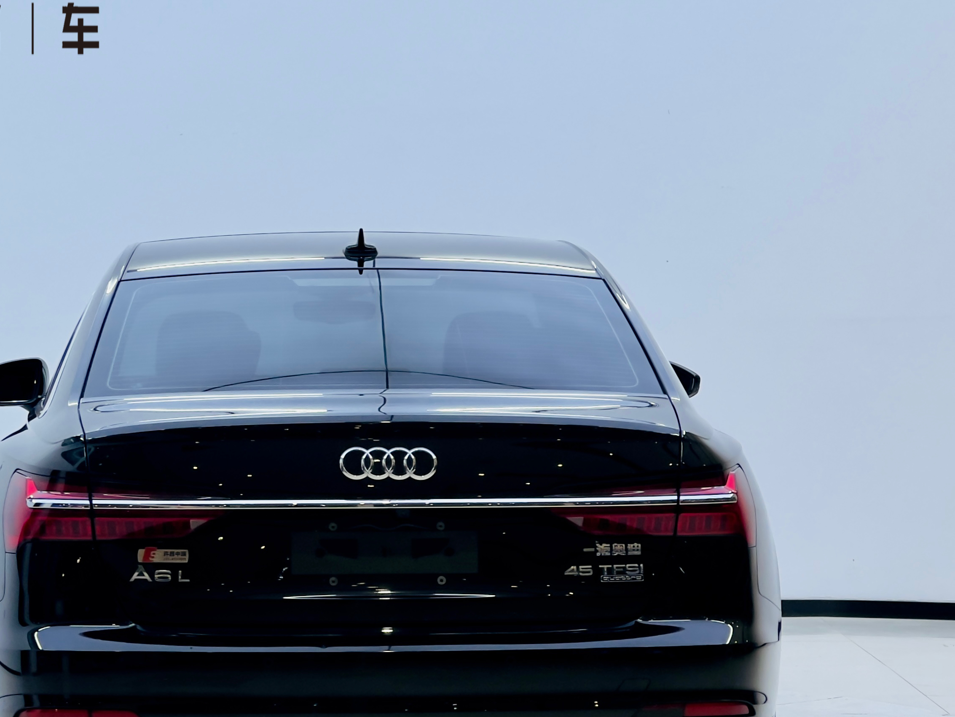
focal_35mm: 137
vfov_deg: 10.8
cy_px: 449
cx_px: 375
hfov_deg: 14.4
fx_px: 3780
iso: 32
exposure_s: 1/140
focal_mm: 9
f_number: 2.8
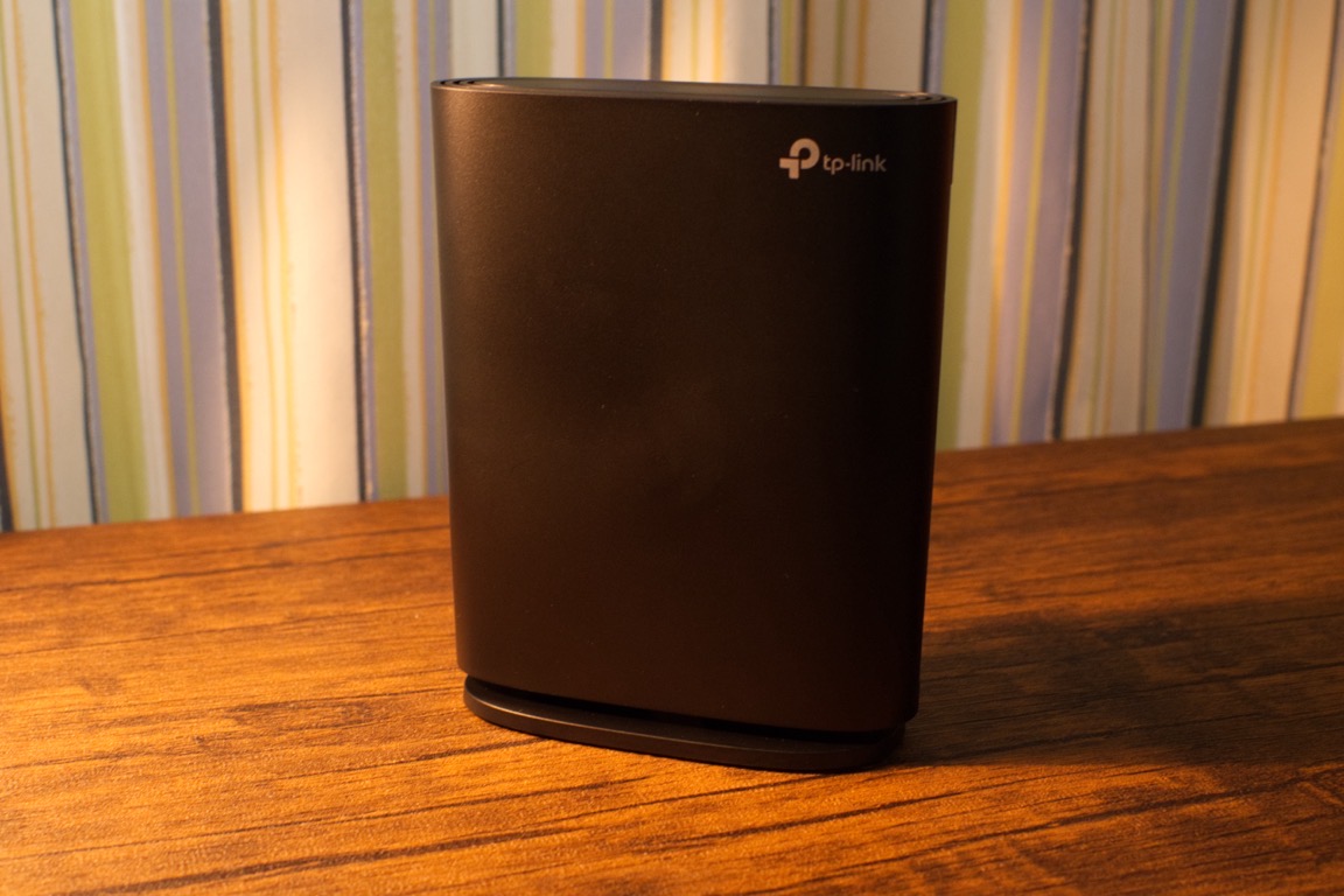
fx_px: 1960
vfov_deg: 25.8
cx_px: 672
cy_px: 448
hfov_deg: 37.9
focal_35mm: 52
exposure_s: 1/100
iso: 1600
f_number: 6.3
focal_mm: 35
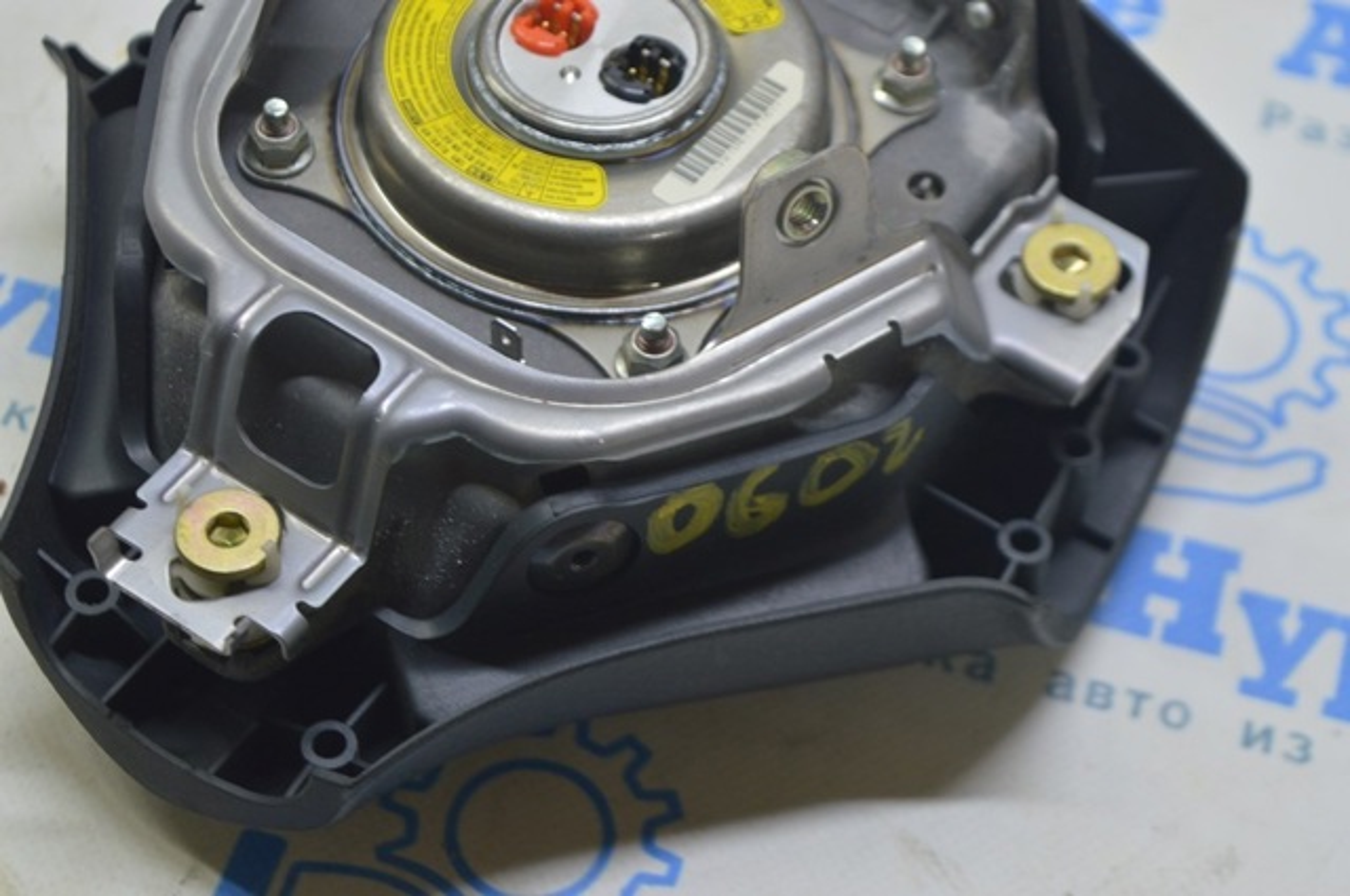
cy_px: 448
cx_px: 675
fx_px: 3090
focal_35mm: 82
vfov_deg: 16.5
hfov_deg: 24.6
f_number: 5.6
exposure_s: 1/20
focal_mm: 55
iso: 400
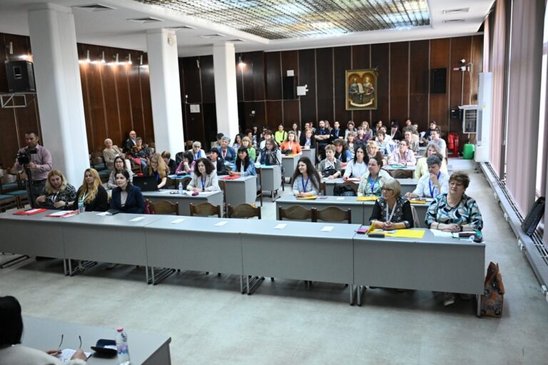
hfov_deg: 59.5
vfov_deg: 41.7
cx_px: 274
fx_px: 479
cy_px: 182
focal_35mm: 32
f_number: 4
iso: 6400
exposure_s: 1/250
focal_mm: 31.5
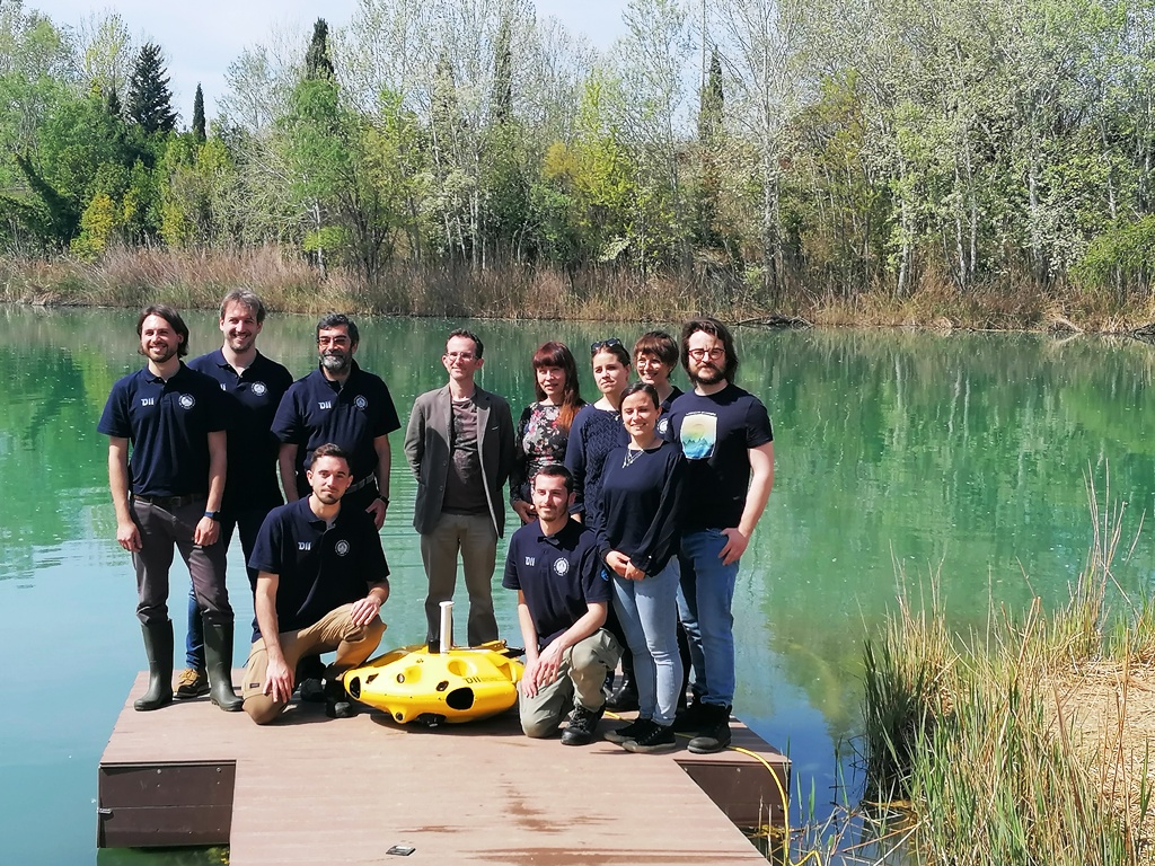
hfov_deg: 36.2
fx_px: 1768
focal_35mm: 53
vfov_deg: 27.5
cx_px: 578
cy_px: 433
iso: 50
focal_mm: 4.75
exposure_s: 1/1379
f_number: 1.8
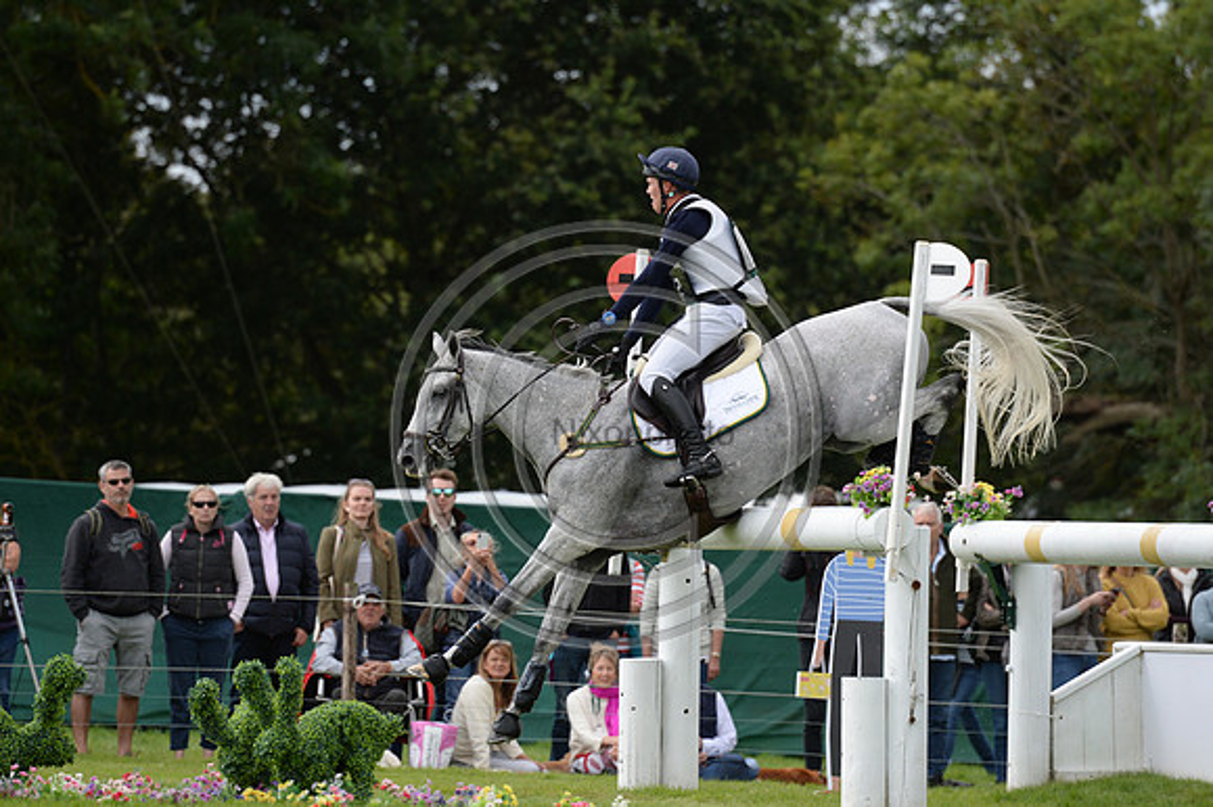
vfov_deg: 3.4
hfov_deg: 5.2
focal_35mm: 400
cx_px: 606
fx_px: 13470
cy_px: 404
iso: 1000
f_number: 7.1
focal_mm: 400
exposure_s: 1/1000
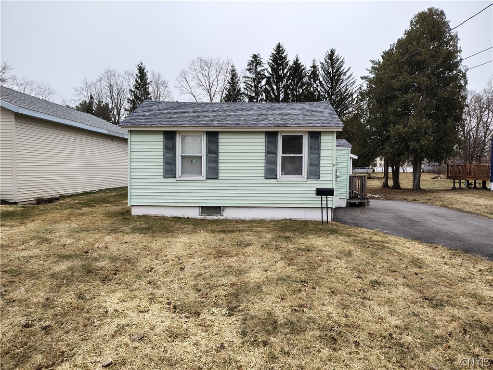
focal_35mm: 24
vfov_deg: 56.8
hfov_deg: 71.6
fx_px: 342
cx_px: 246
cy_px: 185
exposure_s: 1/630
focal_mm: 5.56
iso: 100
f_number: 1.8
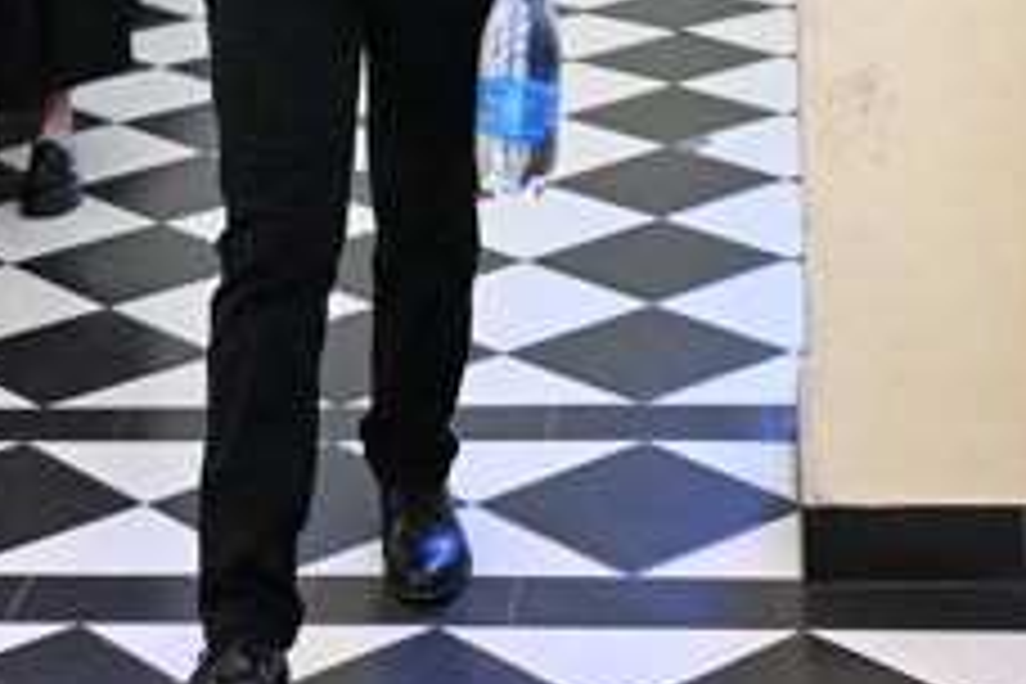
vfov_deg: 12.9
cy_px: -198
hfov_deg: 19.8
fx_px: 2935
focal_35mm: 103
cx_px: 441
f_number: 3.5
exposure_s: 1/250
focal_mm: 34
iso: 6400
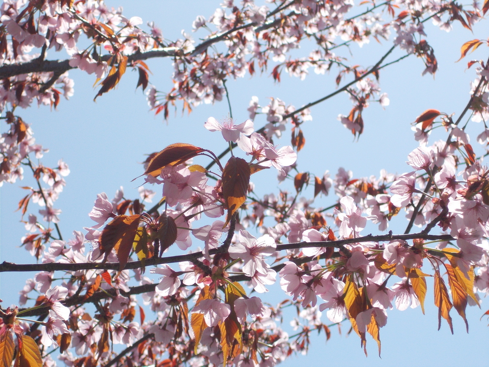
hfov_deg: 15.2
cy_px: 184
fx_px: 1836
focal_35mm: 130
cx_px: 244
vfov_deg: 11.4
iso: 140
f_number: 6.5
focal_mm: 23
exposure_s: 1/500
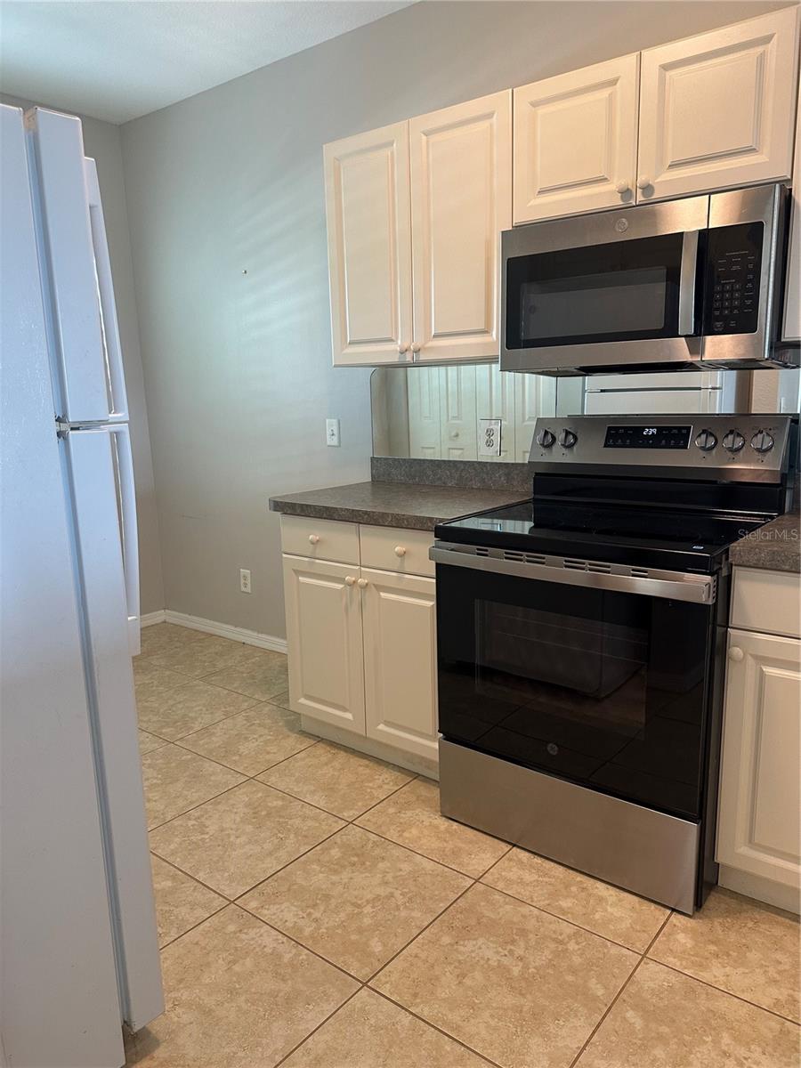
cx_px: 400
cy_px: 534
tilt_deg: -10.5
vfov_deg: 71.6
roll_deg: +0.2
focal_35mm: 24
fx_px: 740
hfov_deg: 56.8
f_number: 1.78
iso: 200
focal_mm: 6.86
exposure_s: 1/120
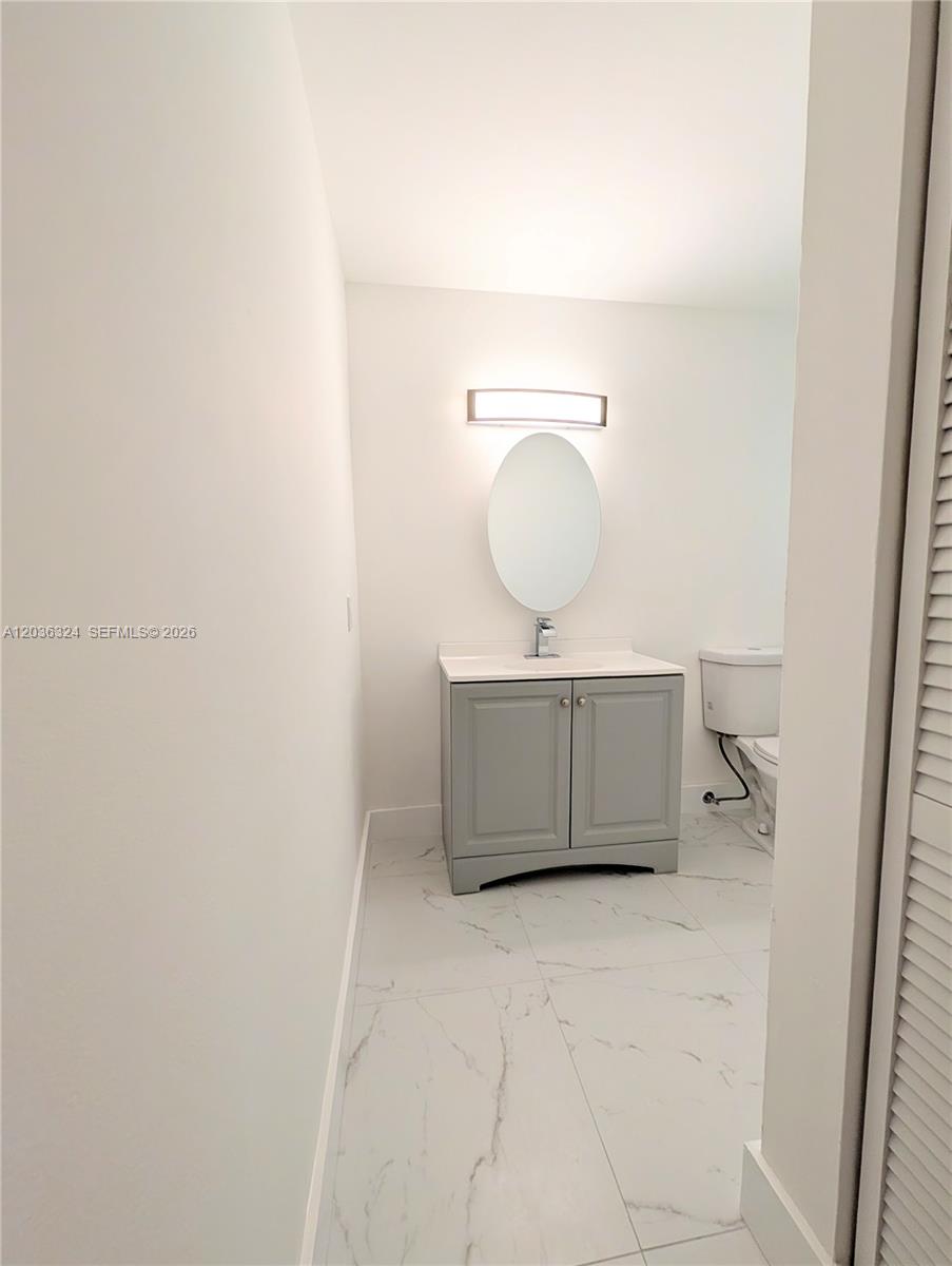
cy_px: 633
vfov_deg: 110.5
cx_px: 476
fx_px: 439
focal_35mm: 12
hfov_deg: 94.6
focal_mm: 2.02
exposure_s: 1/579
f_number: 1.7
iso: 62
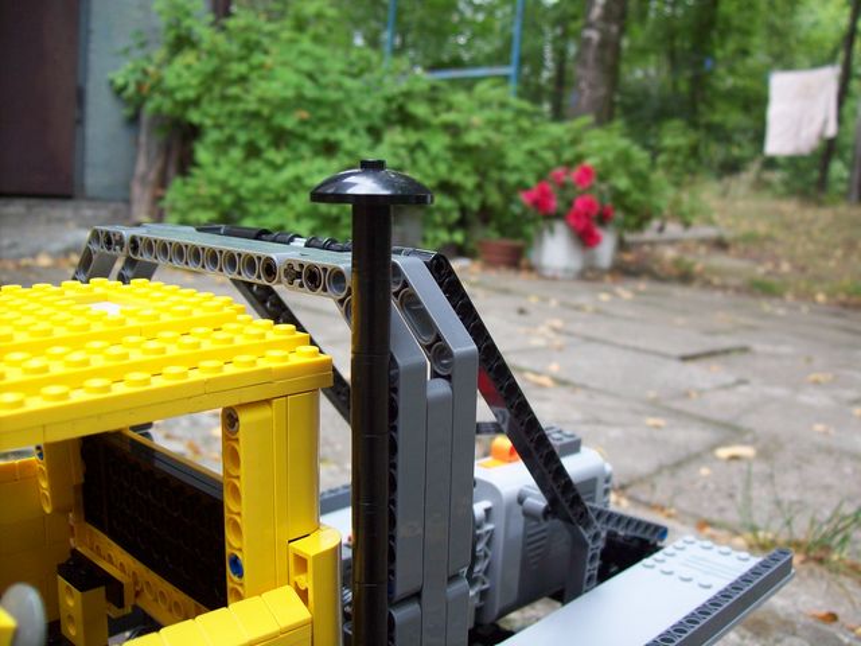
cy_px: 323
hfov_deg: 51.4
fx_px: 895
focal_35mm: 36
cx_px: 430
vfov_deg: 39.7
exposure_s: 1/100
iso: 80
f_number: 2.7
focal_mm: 6
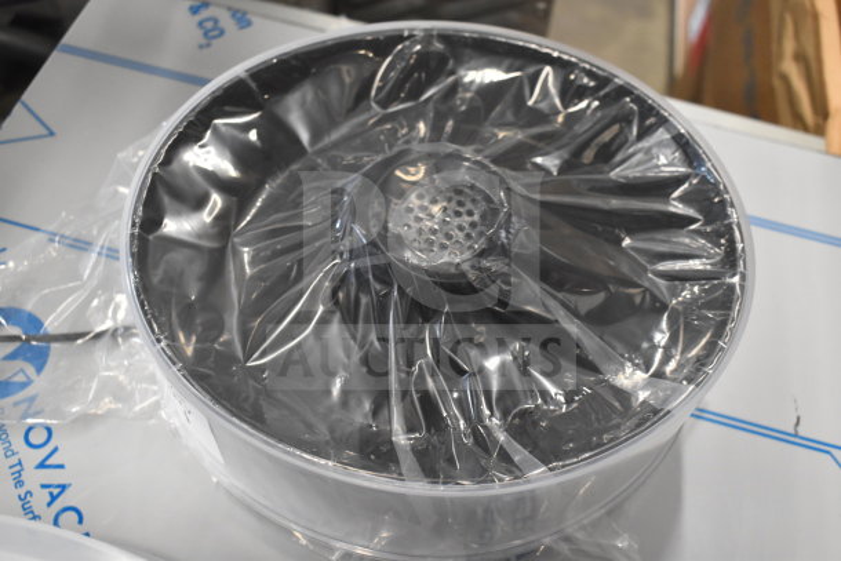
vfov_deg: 36.9
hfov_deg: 53.1
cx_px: 420
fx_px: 841
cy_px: 280
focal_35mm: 36
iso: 2500
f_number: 3.8
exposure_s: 1/40
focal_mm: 24
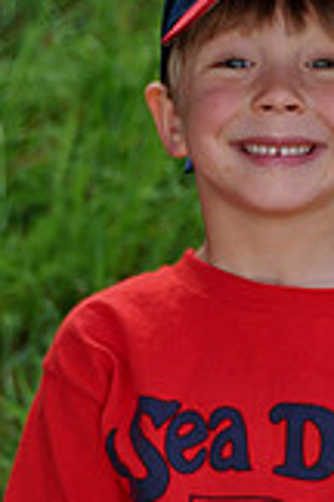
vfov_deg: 8.8
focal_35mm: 233
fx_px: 3242
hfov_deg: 5.9
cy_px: 428
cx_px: 230
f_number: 5
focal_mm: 56
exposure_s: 1/320
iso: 200
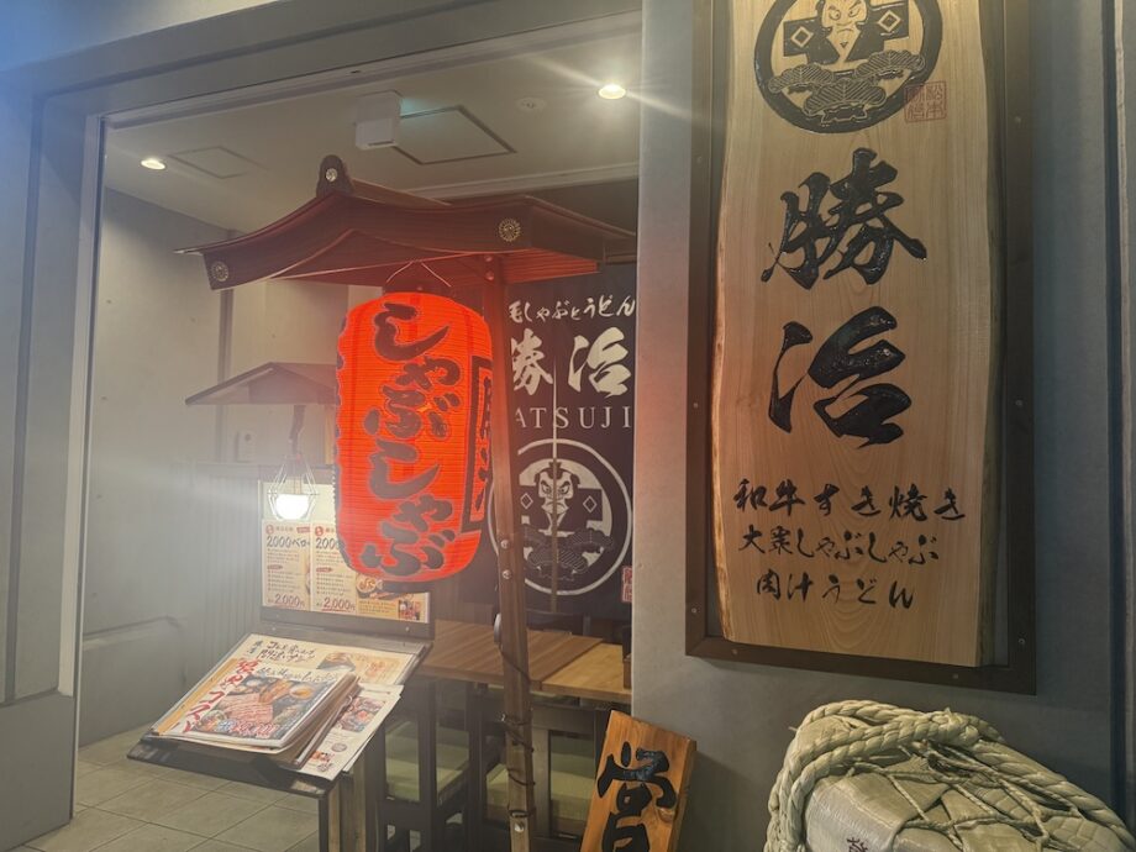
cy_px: 426
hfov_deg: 71.6
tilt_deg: +3.3
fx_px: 788
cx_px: 568
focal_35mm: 24
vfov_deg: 56.8
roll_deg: -1.0
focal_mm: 6.76
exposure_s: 1/100
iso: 250
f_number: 1.78
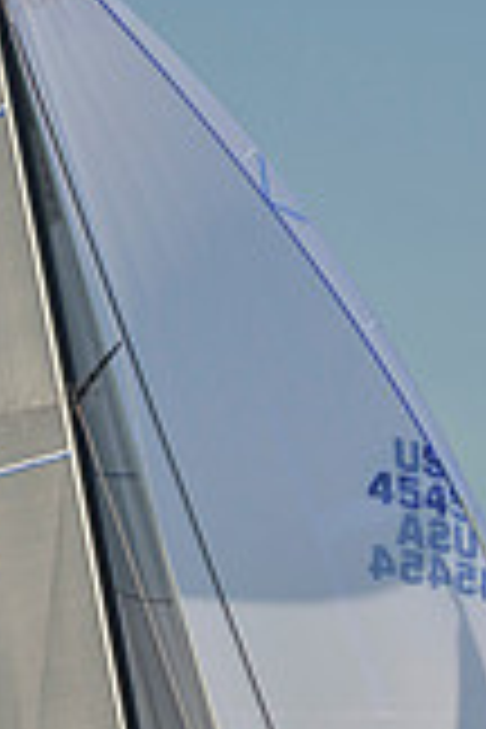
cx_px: 331
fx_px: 5082
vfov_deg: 8.2
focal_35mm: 251
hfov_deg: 5.5
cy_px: 630
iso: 200
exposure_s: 1/1600
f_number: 7.1
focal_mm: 70
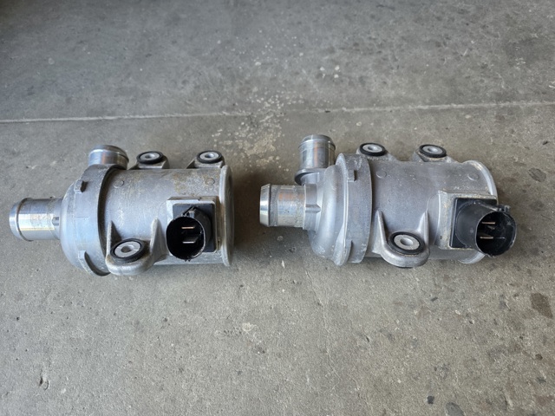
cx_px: 278
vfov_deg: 58.9
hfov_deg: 73.9
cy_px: 208
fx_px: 369
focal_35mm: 23
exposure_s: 1/180
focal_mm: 6.3
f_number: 1.7
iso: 200
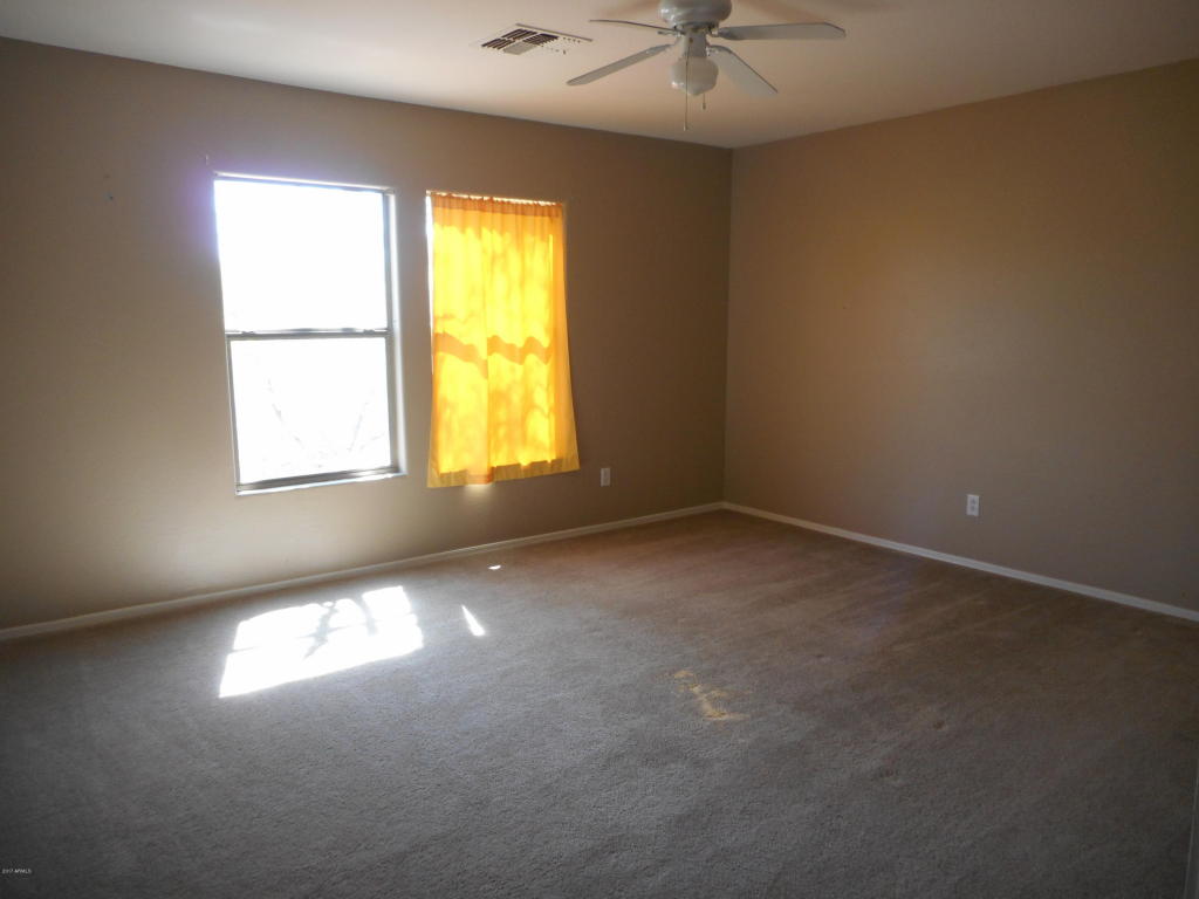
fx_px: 866
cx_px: 600
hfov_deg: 69.4
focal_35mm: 25
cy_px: 450
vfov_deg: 54.9
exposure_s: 1/30
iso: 160
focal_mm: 4.5
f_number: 3.7
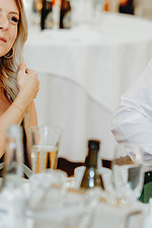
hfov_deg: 8.1
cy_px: 88
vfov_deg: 12.1
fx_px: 1077
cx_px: 15
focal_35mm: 170
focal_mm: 85
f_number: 2.8
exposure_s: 1/125
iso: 2000
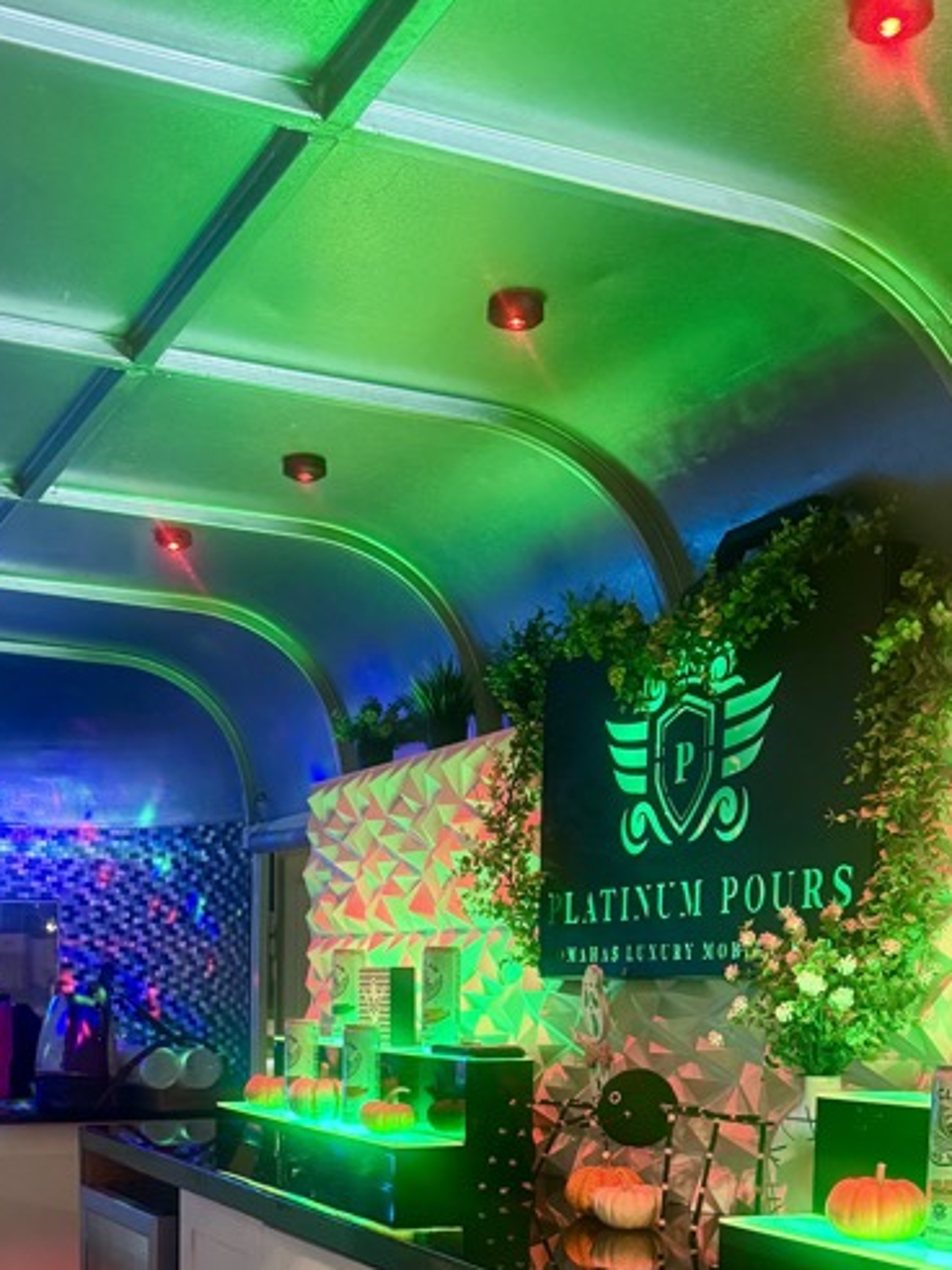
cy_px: 1115
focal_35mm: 44
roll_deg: +2.1
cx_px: 423
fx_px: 1614
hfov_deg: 32.8
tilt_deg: -5.0
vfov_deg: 40.1
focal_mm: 6.76
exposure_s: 1/40
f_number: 1.78
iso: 800
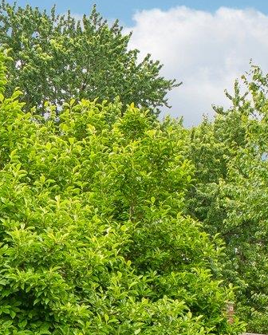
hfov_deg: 16.0
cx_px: 83
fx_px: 952
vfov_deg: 18.2
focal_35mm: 96
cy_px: 473
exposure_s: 1/45
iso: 100
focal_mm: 14
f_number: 8
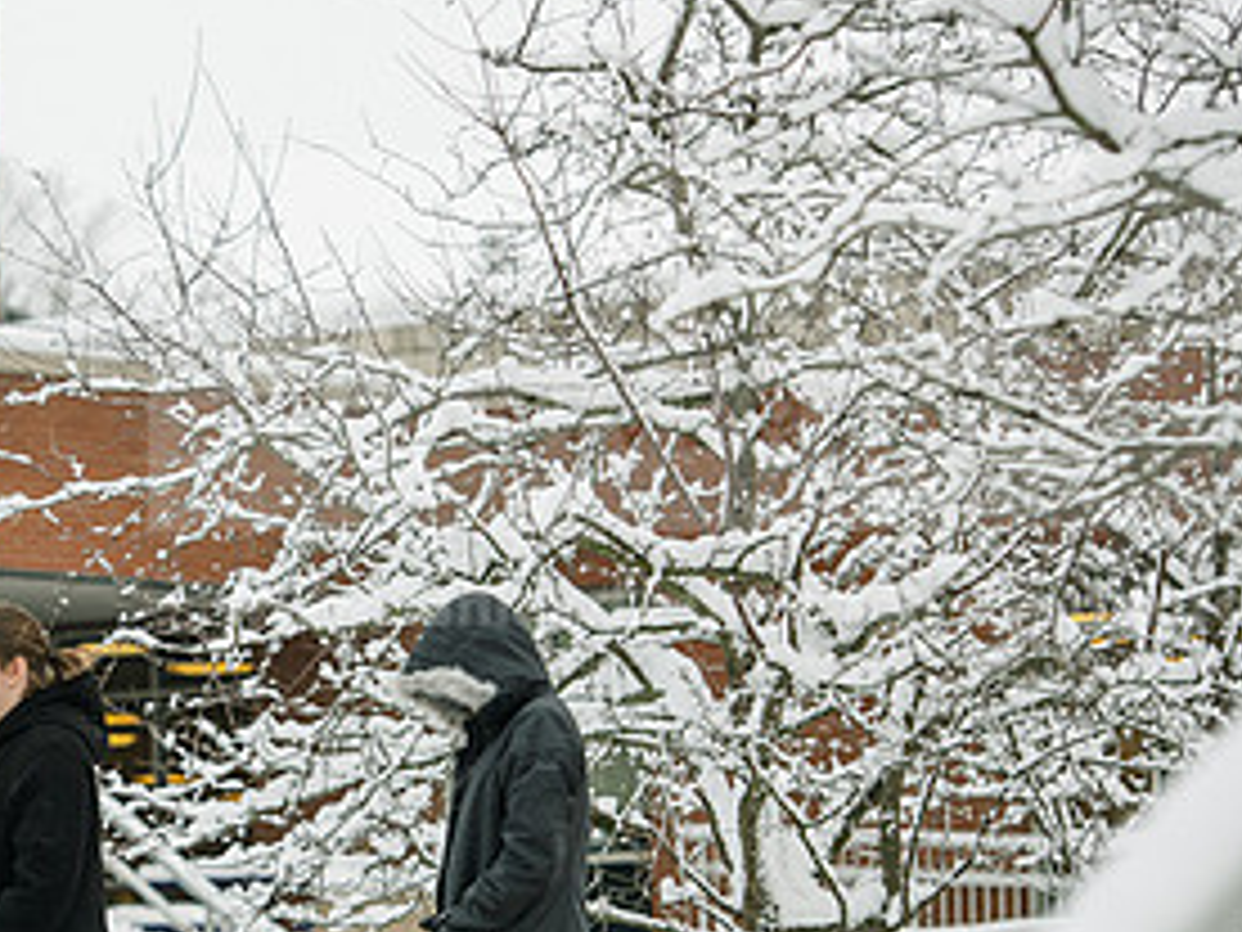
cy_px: 700
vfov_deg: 6.6
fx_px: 8109
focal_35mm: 226
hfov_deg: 8.7
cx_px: 14
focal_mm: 112
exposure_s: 1/320
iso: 320
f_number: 3.5
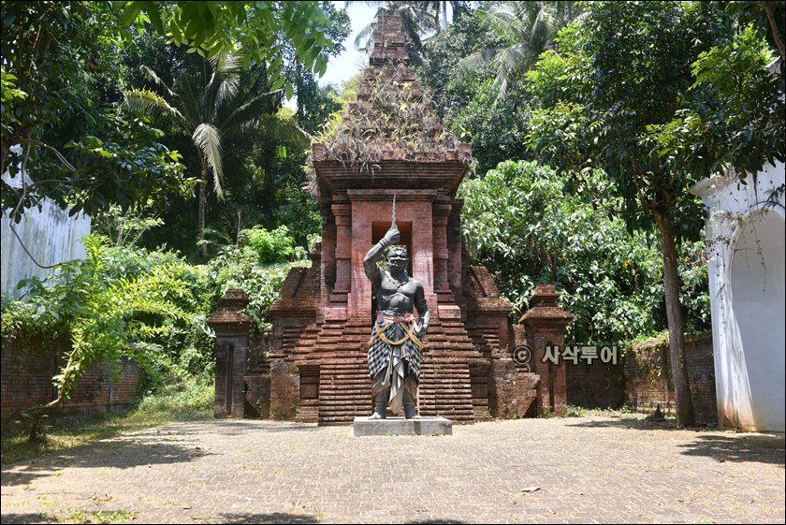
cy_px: 262
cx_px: 393
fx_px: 699
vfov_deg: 41.2
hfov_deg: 58.7
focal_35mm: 32
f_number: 7.1
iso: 200
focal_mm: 32
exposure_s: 1/200
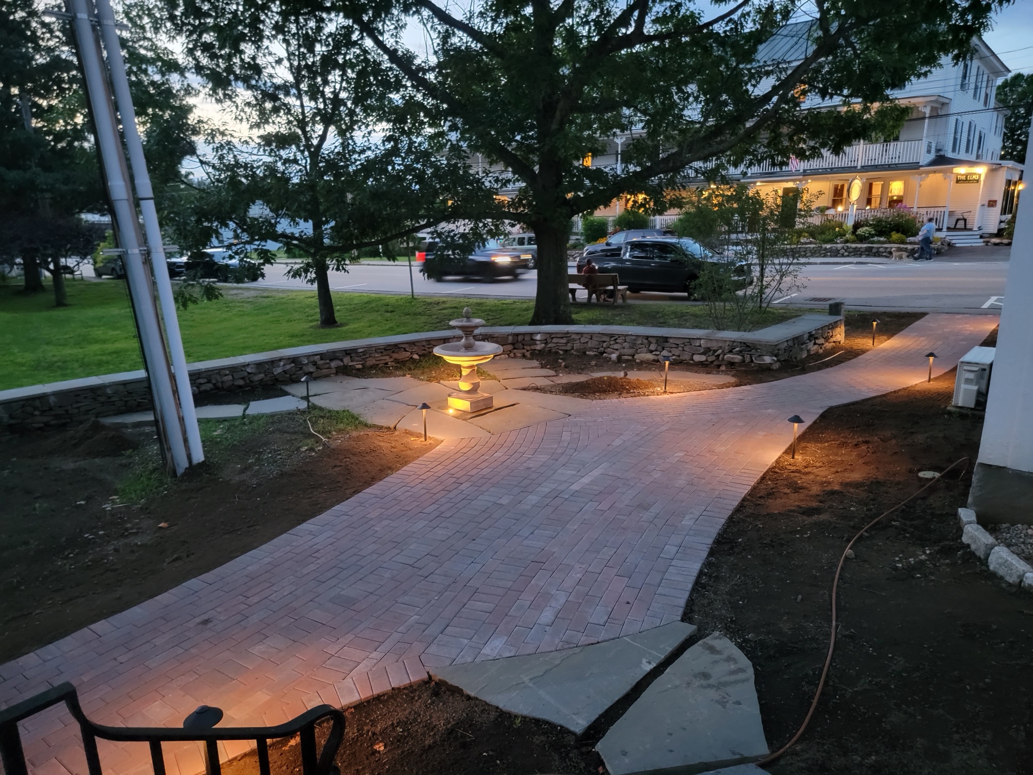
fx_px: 716
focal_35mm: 24
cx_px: 516
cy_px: 388
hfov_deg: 71.6
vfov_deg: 56.8
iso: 800
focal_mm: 6.7
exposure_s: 1/24
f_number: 1.8
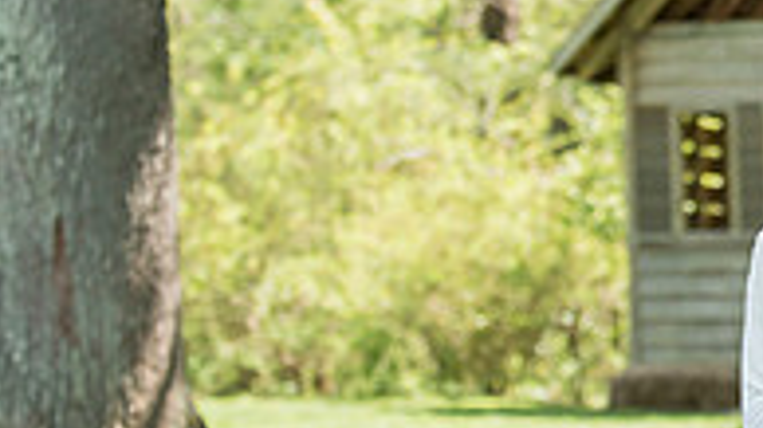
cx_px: 948
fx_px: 4430
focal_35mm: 219
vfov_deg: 5.5
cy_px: 281
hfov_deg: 9.7
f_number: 2.8
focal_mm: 70
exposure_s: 1/800
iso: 400
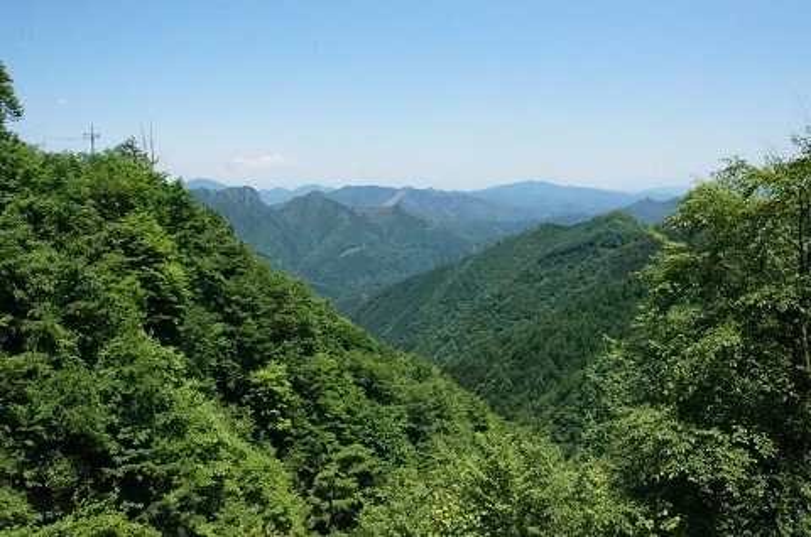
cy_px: 268
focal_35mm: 27
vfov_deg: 47.7
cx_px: 406
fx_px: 607
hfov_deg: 67.5
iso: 12800
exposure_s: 1/4000
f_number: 22
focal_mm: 18
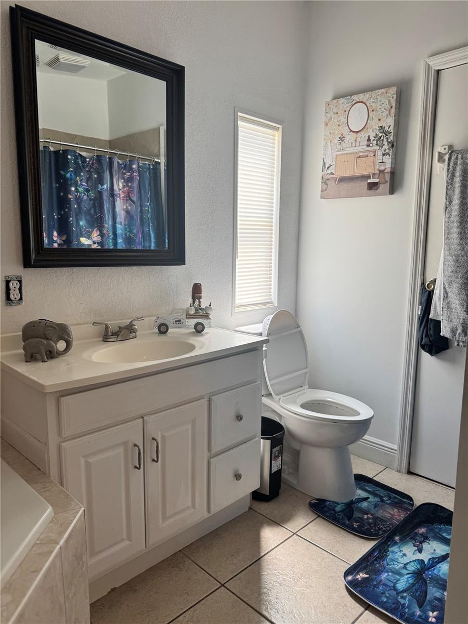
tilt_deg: -8.2
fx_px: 433
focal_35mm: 24
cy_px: 312
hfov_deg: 56.8
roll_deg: +0.5
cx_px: 234
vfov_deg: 71.6
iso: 80
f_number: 1.78
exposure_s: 1/120
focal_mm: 6.76
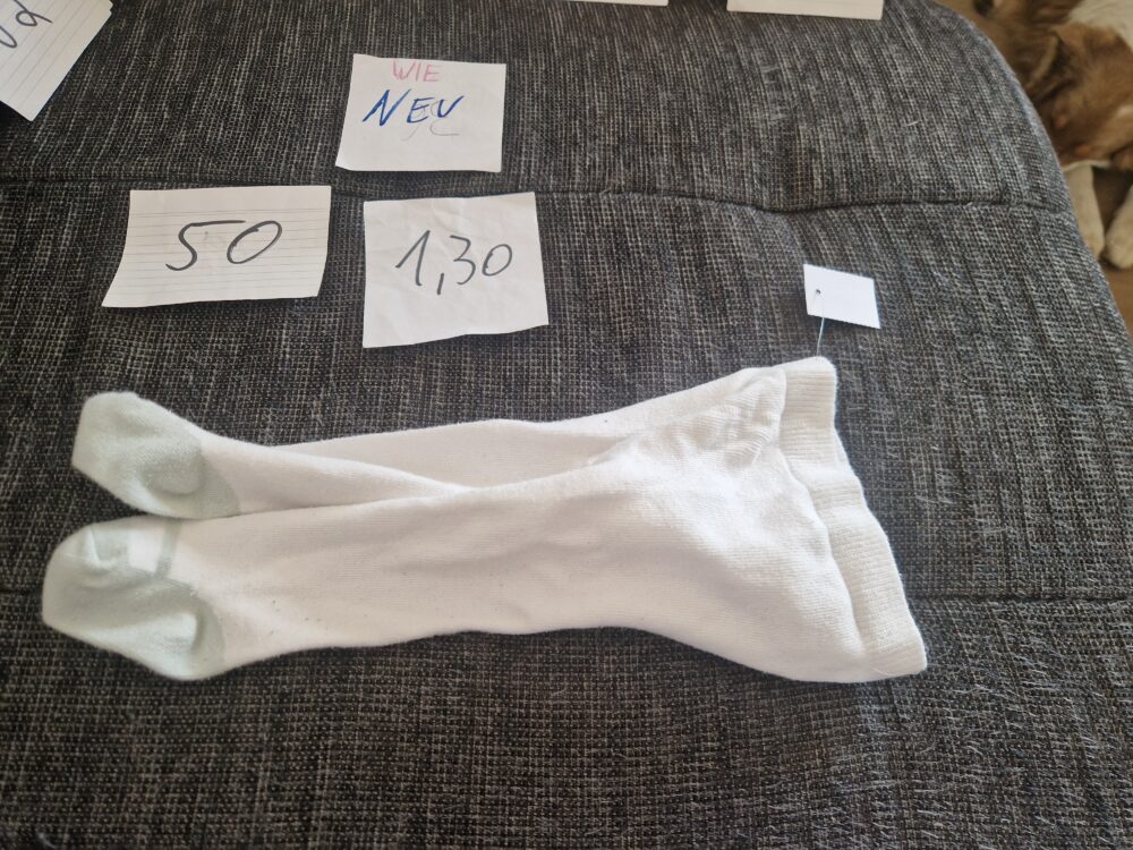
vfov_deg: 58.9
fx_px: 753
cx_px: 566
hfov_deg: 73.9
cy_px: 425
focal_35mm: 23
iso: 50
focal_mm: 5.4
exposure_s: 1/100
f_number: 1.8
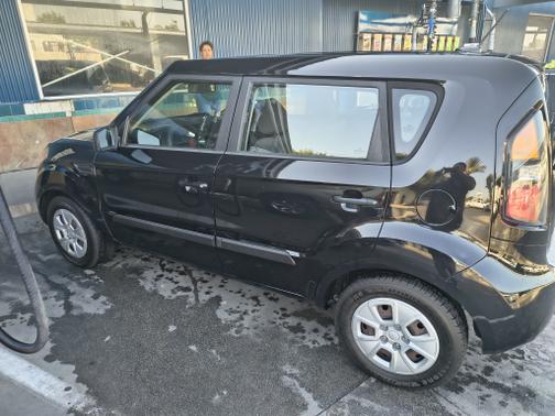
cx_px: 278
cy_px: 208
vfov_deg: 56.8
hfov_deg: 71.6
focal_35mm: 24
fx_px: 385
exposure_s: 1/120
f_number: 1.8
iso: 140
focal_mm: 5.56
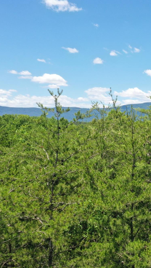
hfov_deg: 24.0
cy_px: 134
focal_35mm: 45
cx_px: 184
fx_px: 320
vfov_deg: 45.5
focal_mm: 10.26
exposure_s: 1/80
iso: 100
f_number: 11
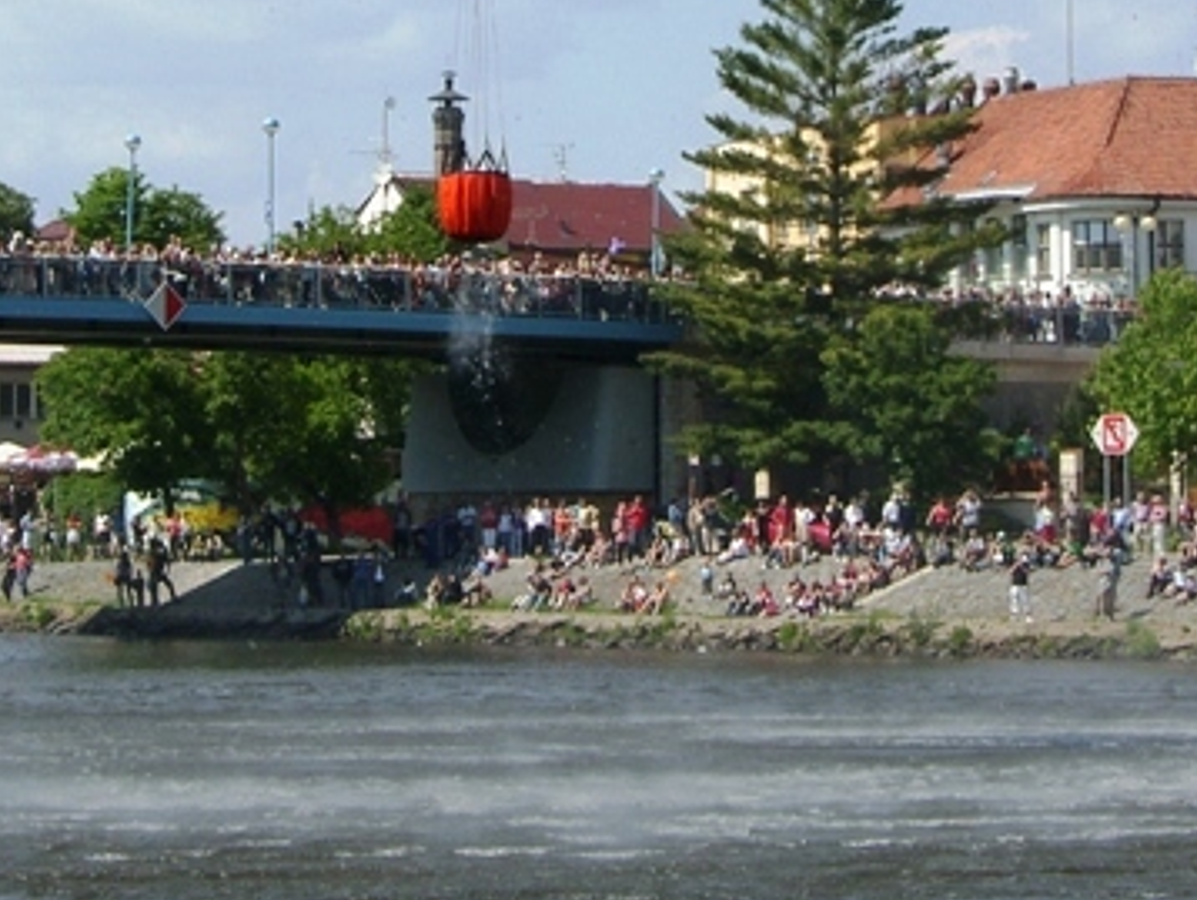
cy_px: 161
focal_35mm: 134
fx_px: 4637
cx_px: 495
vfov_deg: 11.0
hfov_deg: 14.7
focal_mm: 19.4
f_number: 6.3
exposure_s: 1/400
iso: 50
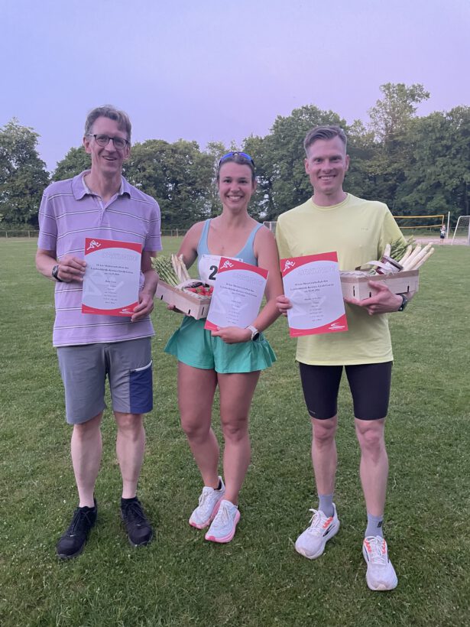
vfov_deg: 67.3
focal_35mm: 26
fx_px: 471
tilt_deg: -9.6
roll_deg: -1.2
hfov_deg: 53.1
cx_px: 235
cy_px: 314
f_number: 1.6
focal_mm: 4.2
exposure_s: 1/33
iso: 400
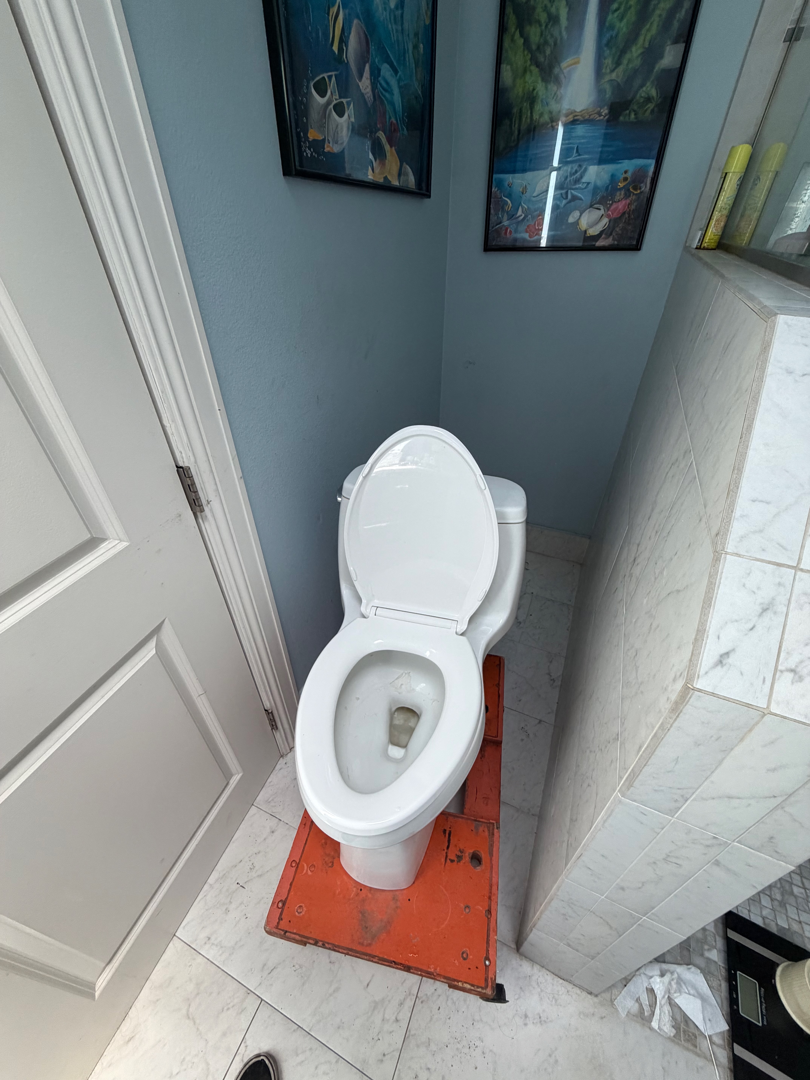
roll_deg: -0.1
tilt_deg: -37.7
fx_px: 437
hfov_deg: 85.7
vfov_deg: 102.1
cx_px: 405
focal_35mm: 14
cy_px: 540
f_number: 2.2
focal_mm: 2.22
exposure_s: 1/121
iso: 250
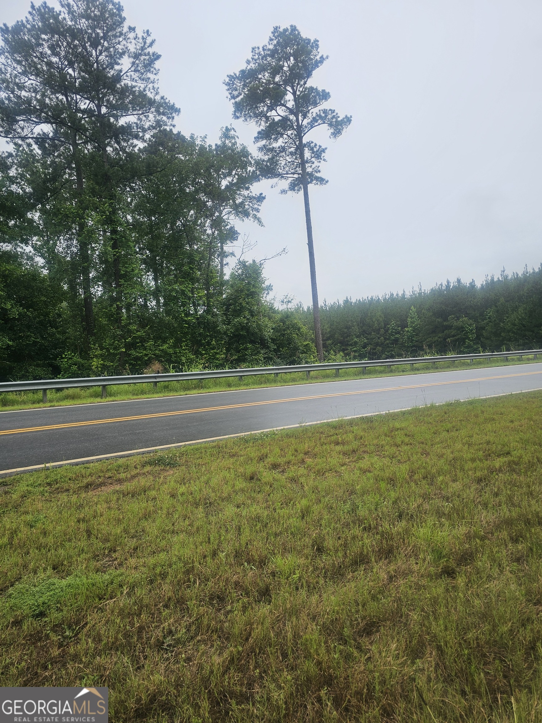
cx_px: 271
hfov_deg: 58.9
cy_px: 362
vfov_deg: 73.9
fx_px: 480
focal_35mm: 23
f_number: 1.7
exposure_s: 1/407
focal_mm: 6.3
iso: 10
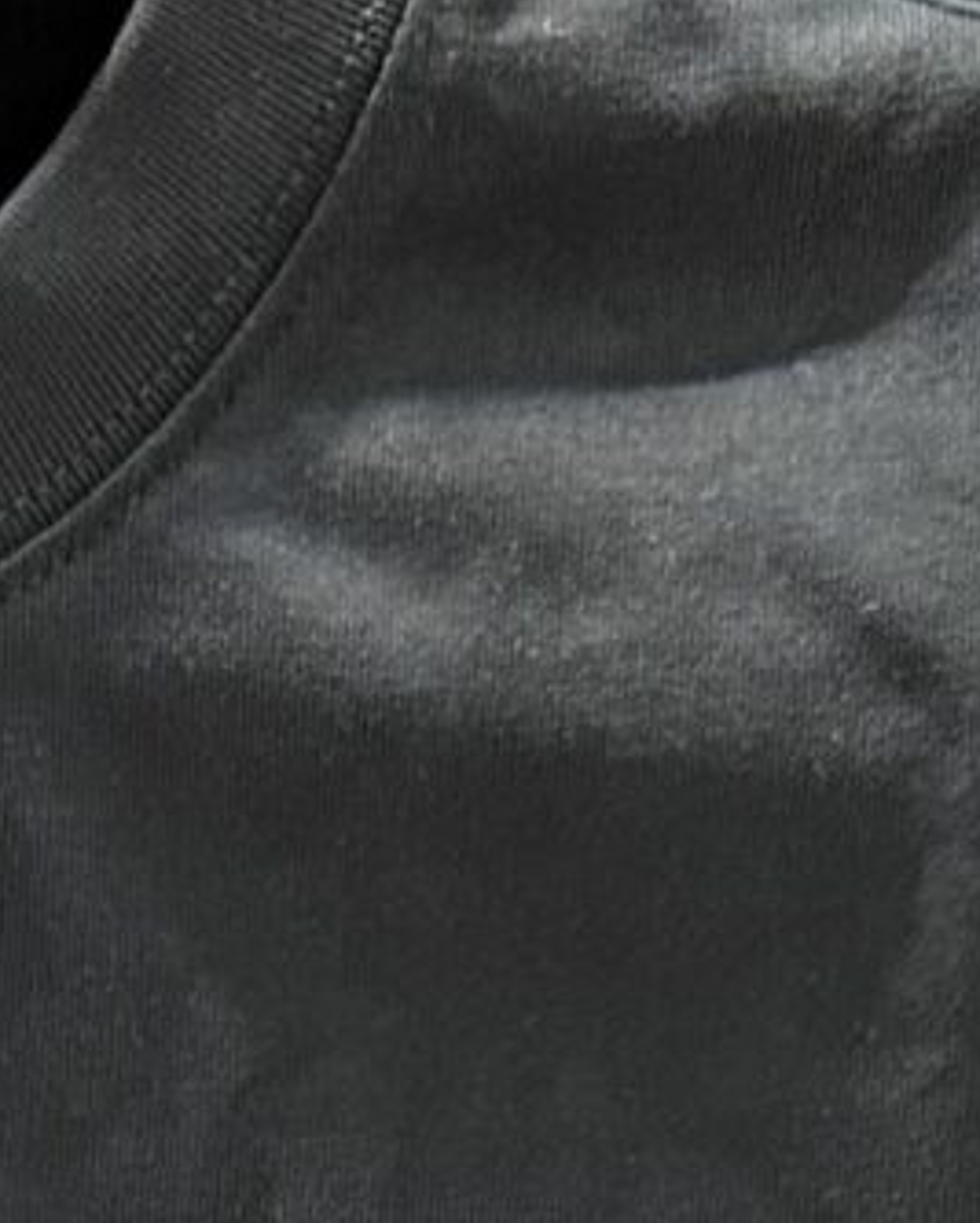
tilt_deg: -12.1
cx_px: -657
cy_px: 3342
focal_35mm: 180
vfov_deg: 9.1
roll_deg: +0.0
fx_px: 6517
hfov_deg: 8.3
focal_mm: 6.76
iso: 640
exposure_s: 1/33
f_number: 1.78
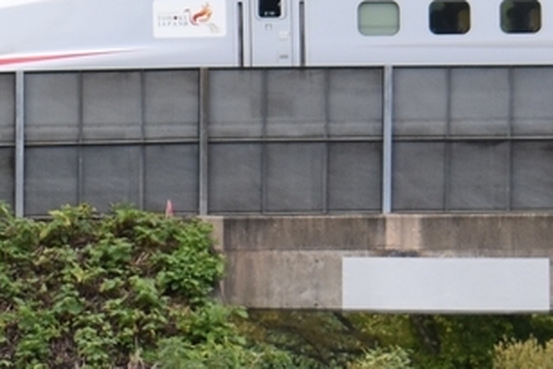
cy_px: 218
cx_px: 312
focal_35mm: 410
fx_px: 6301
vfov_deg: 3.4
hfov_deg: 5.0
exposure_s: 1/1250
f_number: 4.5
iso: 400
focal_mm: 70
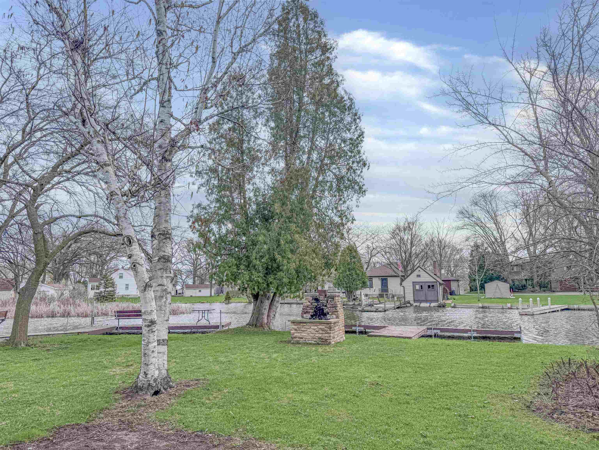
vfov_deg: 56.8
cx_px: 300
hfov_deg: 71.6
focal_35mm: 24
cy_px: 225
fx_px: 415
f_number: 1.78
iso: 80
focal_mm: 6.76
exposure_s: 1/6410
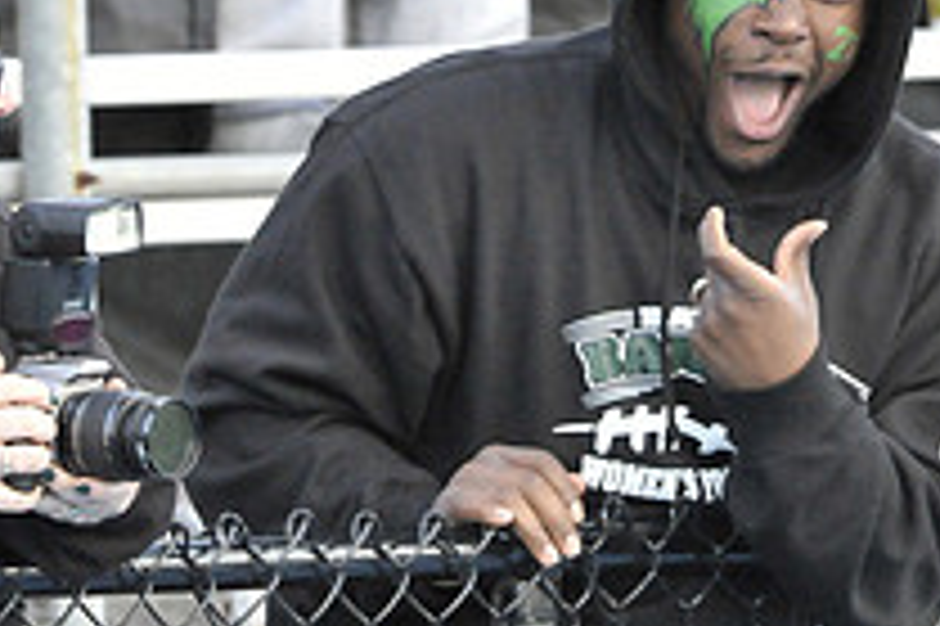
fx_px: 28986
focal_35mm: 1111
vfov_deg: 1.2
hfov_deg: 1.9
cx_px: 256
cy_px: 198
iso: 12800
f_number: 10
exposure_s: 1/640
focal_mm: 400
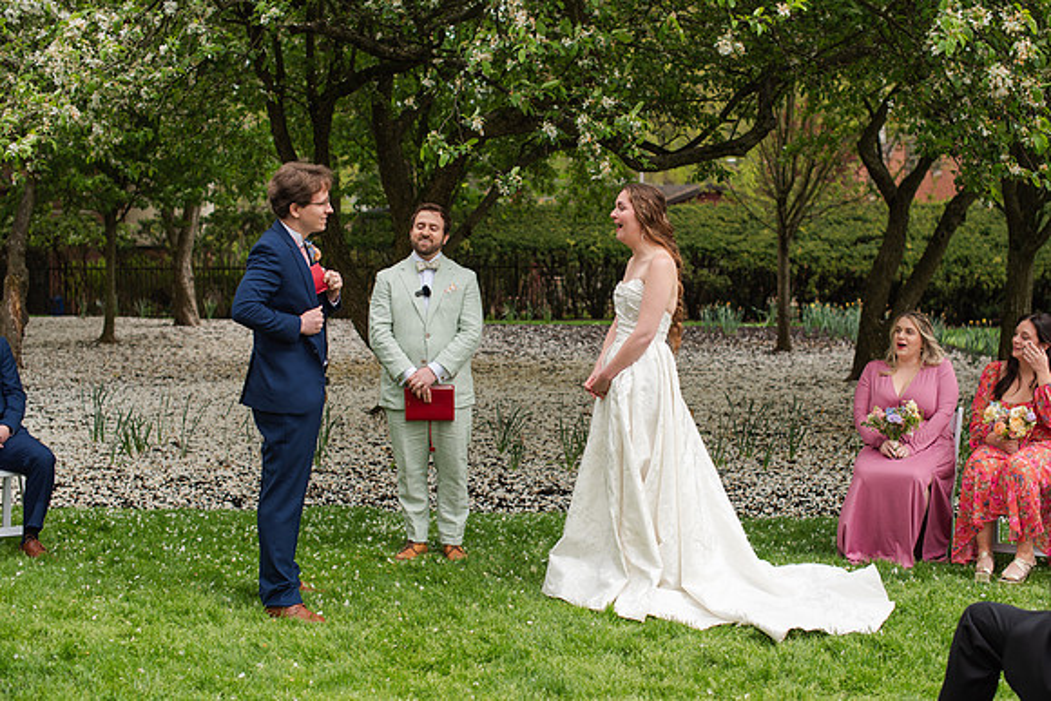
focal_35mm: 55
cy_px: 350
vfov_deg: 24.5
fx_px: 1614
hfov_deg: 36.1
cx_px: 558
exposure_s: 1/640
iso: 100
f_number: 3.5
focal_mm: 50
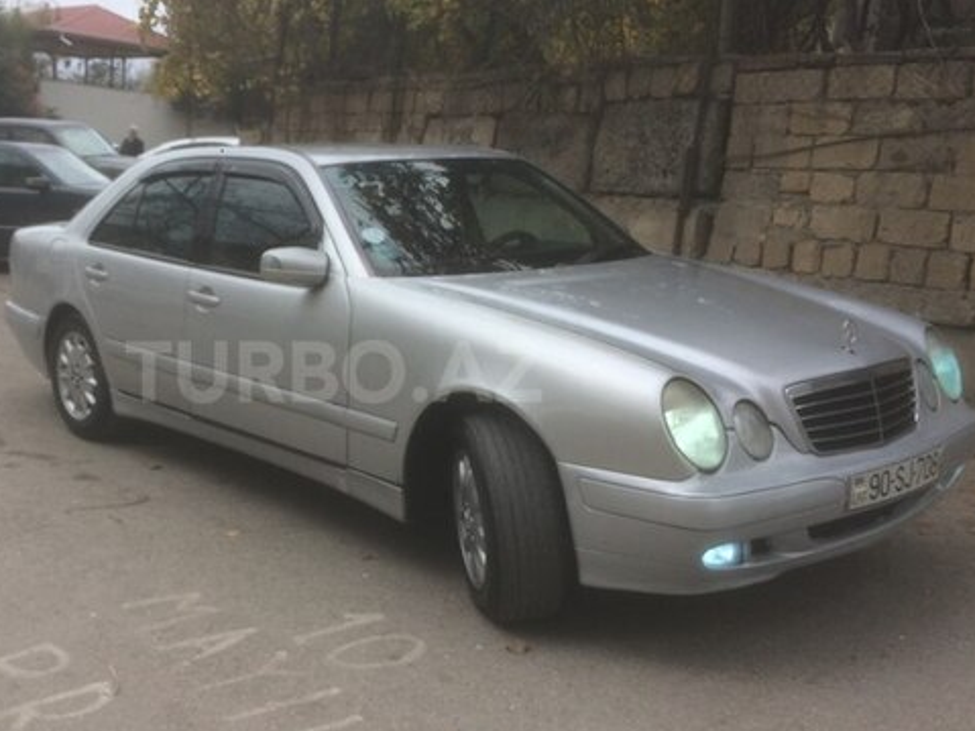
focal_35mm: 40
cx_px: 334
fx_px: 1126
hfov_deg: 46.2
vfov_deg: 35.9
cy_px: 372
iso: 32
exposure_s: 1/410
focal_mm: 4.15
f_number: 2.2
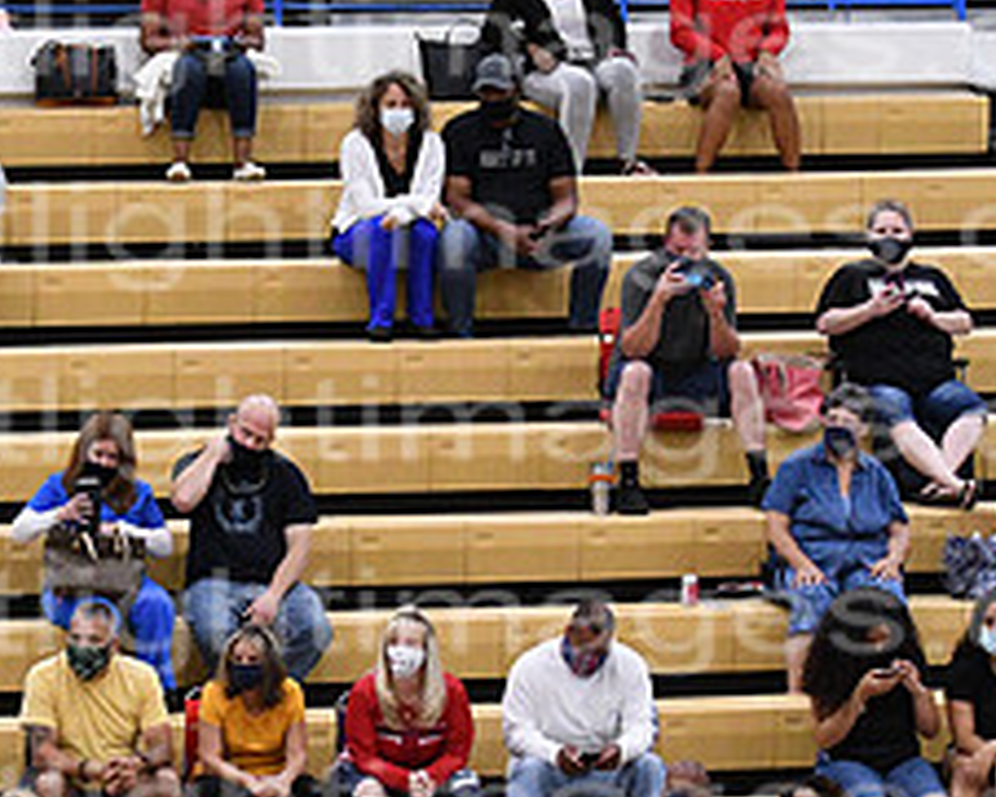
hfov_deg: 7.6
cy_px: 526
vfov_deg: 6.1
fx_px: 7461
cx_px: 291
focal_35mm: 253
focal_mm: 70
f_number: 3.2
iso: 6400
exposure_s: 1/1000
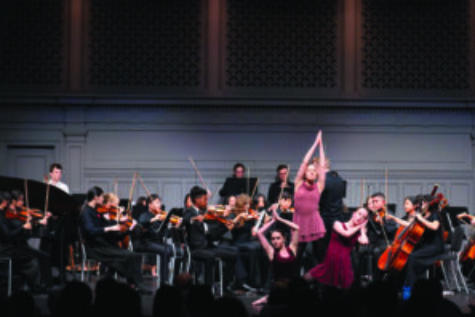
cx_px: 299
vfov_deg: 13.5
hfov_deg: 20.2
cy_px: 182
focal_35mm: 101
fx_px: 1333
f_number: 2.8
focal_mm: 75
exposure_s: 1/640
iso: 4000
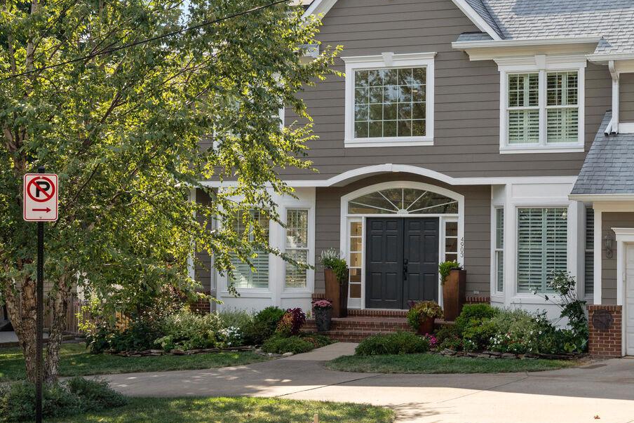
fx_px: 1162
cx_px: 561
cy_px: 208
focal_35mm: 66
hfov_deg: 29.4
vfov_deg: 20.6
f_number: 8
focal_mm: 34.5
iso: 200
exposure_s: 1/250
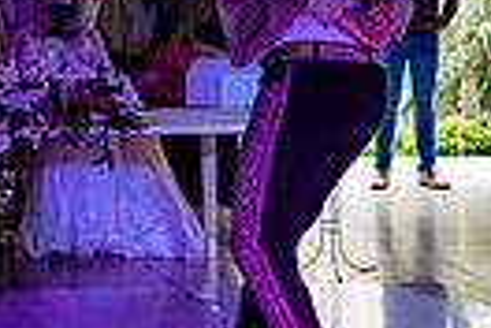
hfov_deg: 11.3
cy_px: -20
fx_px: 2455
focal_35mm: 180
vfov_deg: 7.6
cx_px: -60
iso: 3200
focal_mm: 38
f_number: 5
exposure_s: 1/320
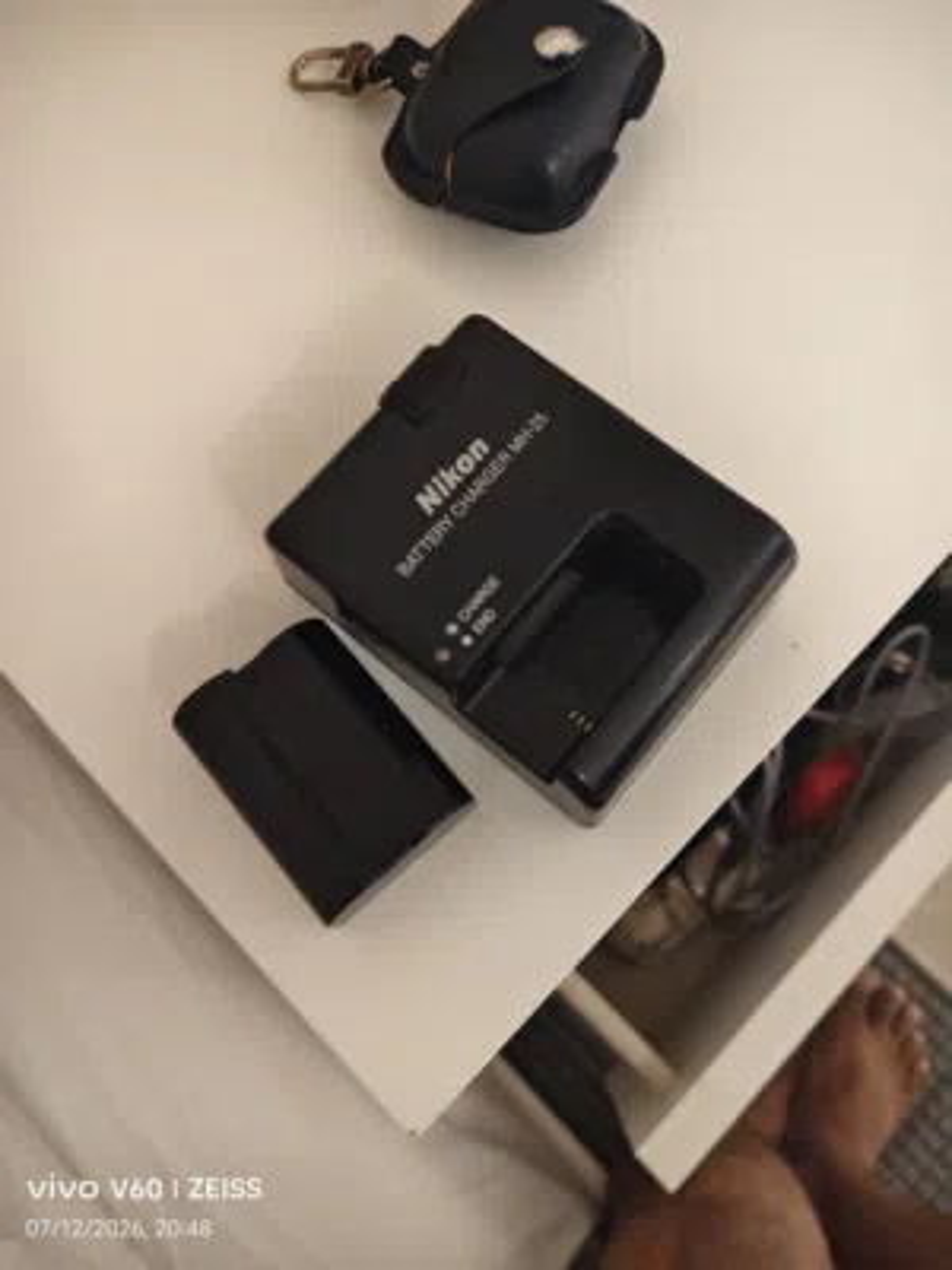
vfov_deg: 73.9
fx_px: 843
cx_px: 476
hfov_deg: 58.9
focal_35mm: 23
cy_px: 635
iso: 2417
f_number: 1.88
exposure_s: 1/33.3
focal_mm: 5.56
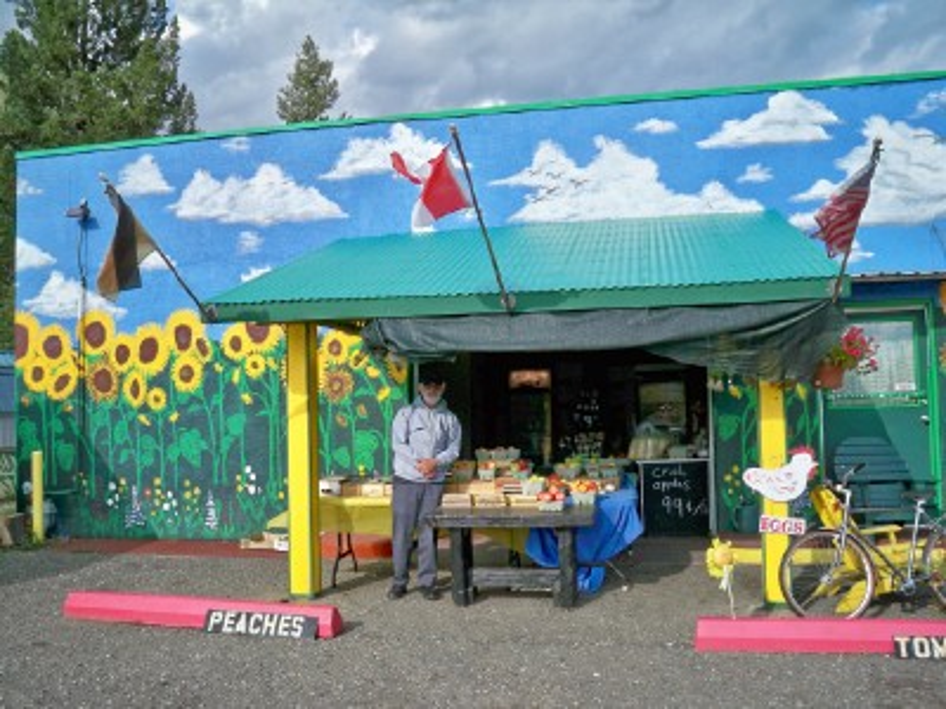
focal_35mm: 35
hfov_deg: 52.6
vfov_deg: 40.7
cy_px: 354
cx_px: 473
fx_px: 956
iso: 80
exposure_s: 1/400
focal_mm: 6.3
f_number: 4.7
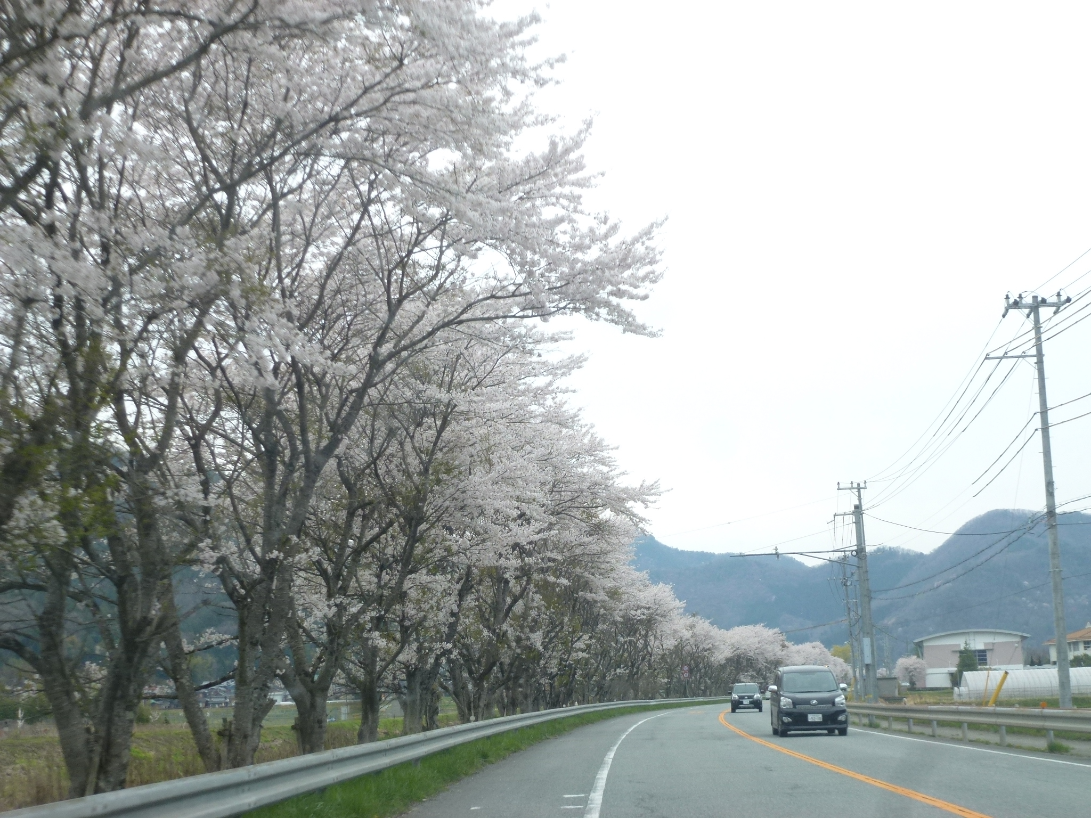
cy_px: 409
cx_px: 546
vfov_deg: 28.0
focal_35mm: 52
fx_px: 1639
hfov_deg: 36.8
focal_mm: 9.4
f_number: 4.3
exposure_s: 1/80
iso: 100
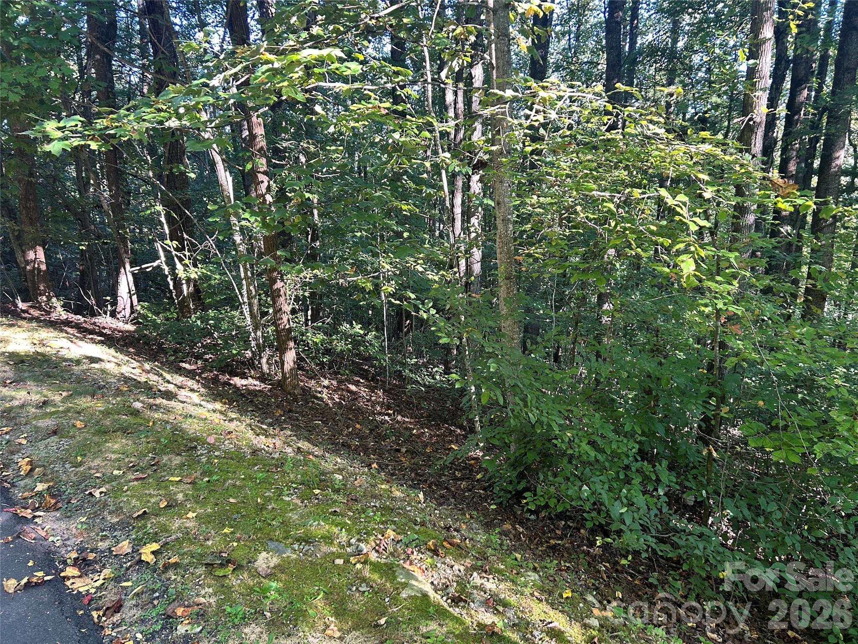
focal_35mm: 26
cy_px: 322
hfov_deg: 67.3
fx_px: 644
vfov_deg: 53.1
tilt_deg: -14.3
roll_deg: -0.2
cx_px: 429
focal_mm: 5.7
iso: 125
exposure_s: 1/110
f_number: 1.5
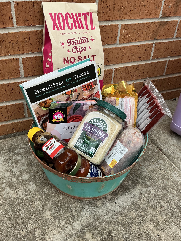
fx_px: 230
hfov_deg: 42.9
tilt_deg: -36.2
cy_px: 122
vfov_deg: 55.4
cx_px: 82
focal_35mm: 33
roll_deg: -2.3
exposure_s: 1/792
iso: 25
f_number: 1.8
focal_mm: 3
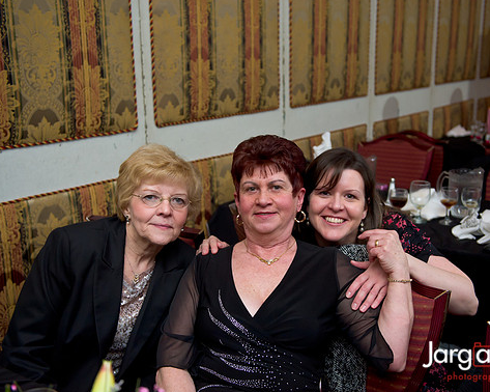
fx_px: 667
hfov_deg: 40.3
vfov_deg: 32.7
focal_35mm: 46
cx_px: 263
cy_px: 196
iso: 1600
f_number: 3.2
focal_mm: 40
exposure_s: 1/125
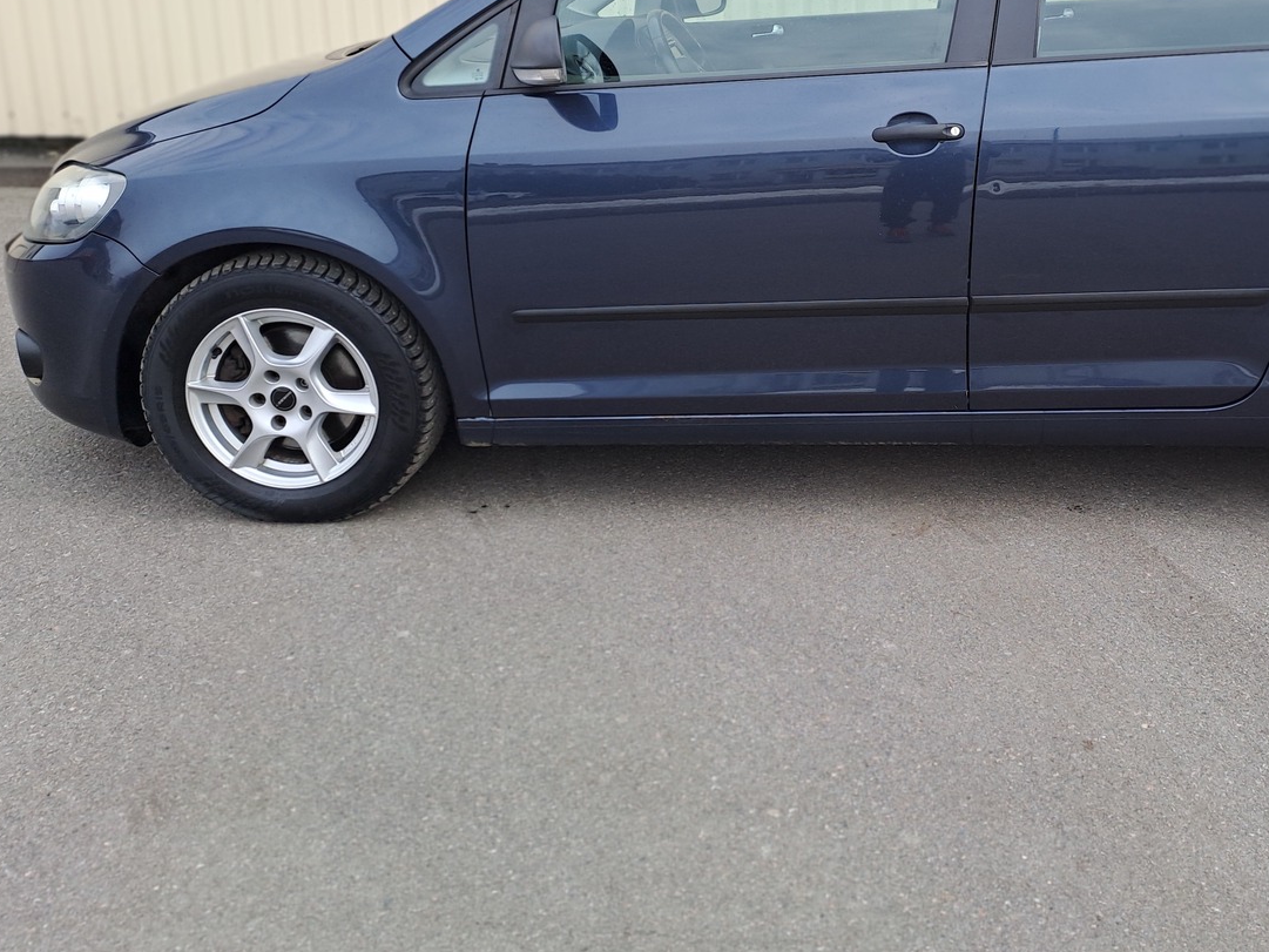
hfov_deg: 48.7
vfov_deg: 38.0
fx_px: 1357
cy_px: 274
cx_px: 904
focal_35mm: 37
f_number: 1.8
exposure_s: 1/273
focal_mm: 4.65
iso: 32
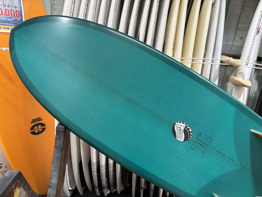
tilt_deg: -19.7
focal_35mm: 26
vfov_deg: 53.1
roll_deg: -5.7
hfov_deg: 67.3
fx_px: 197
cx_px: 131
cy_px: 98
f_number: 1.6
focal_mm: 5.96
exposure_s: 1/100
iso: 100
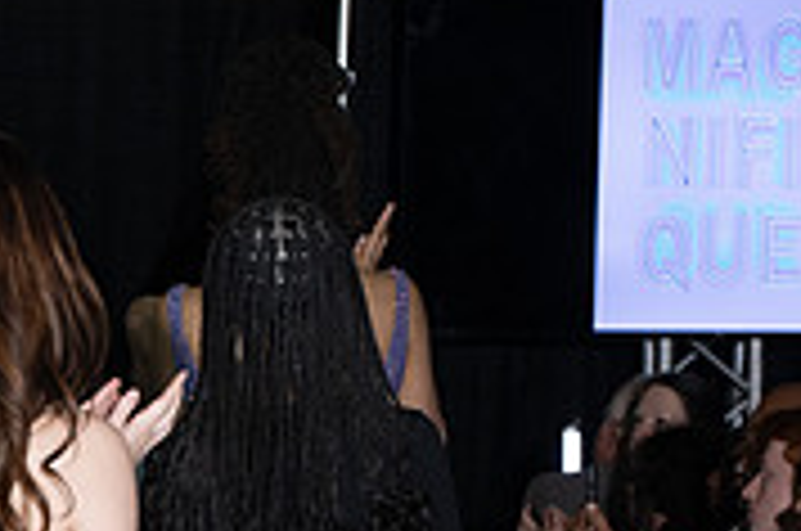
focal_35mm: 343
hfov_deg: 6.0
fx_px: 7618
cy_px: 839
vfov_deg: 4.0
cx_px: -364
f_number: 5.6
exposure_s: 1/160
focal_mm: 105
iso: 1250
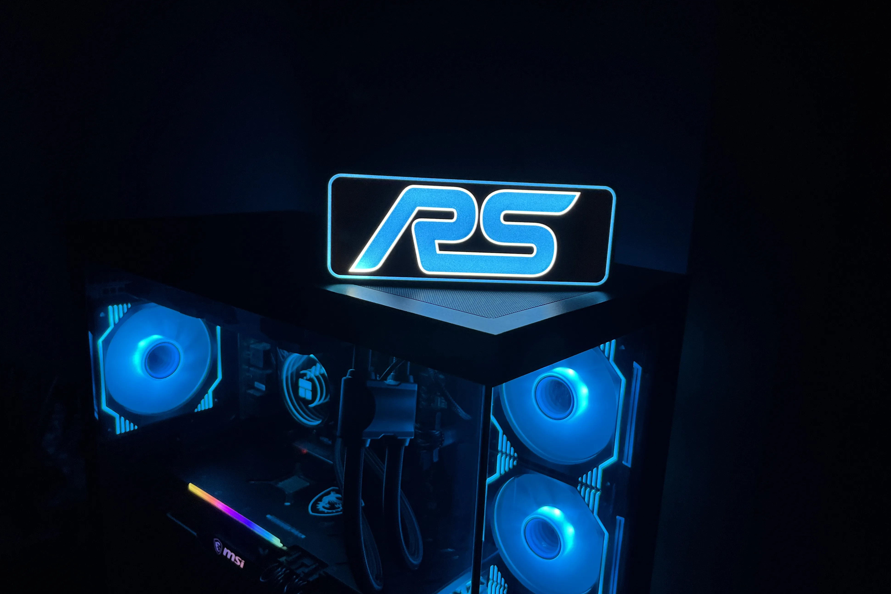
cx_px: 455
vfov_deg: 46.4
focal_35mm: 28
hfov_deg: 65.5
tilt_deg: -12.8
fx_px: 693
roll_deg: -3.1
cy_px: 310
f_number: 1.6
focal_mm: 5.1
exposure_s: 1/100
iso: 125
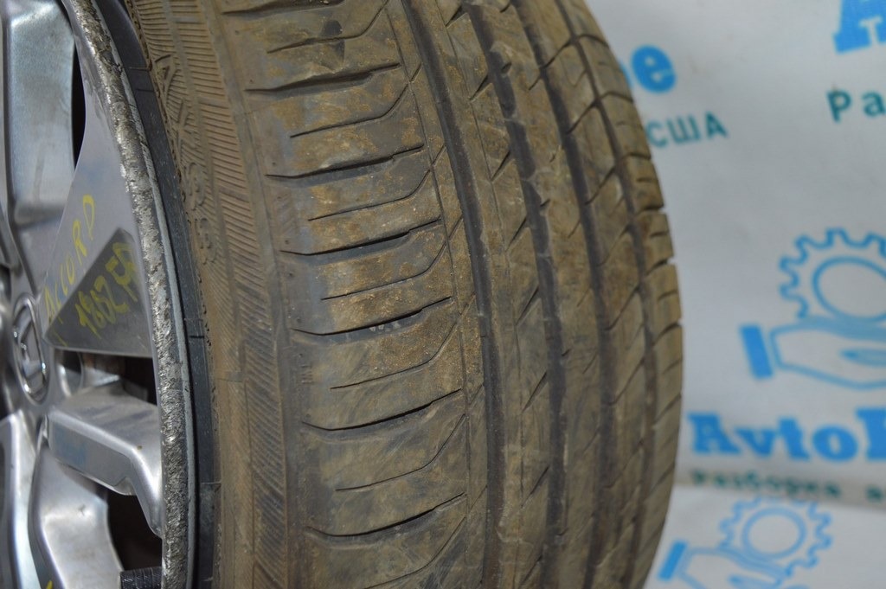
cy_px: 294
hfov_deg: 57.3
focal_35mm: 33
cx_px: 443
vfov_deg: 39.9
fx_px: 811
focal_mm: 22
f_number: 4
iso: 400
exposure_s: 1/60
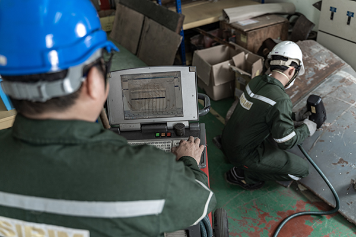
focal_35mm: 34
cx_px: 178
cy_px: 118
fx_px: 336
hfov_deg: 55.8
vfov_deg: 38.9
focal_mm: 34
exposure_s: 1/160
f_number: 2.8
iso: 320
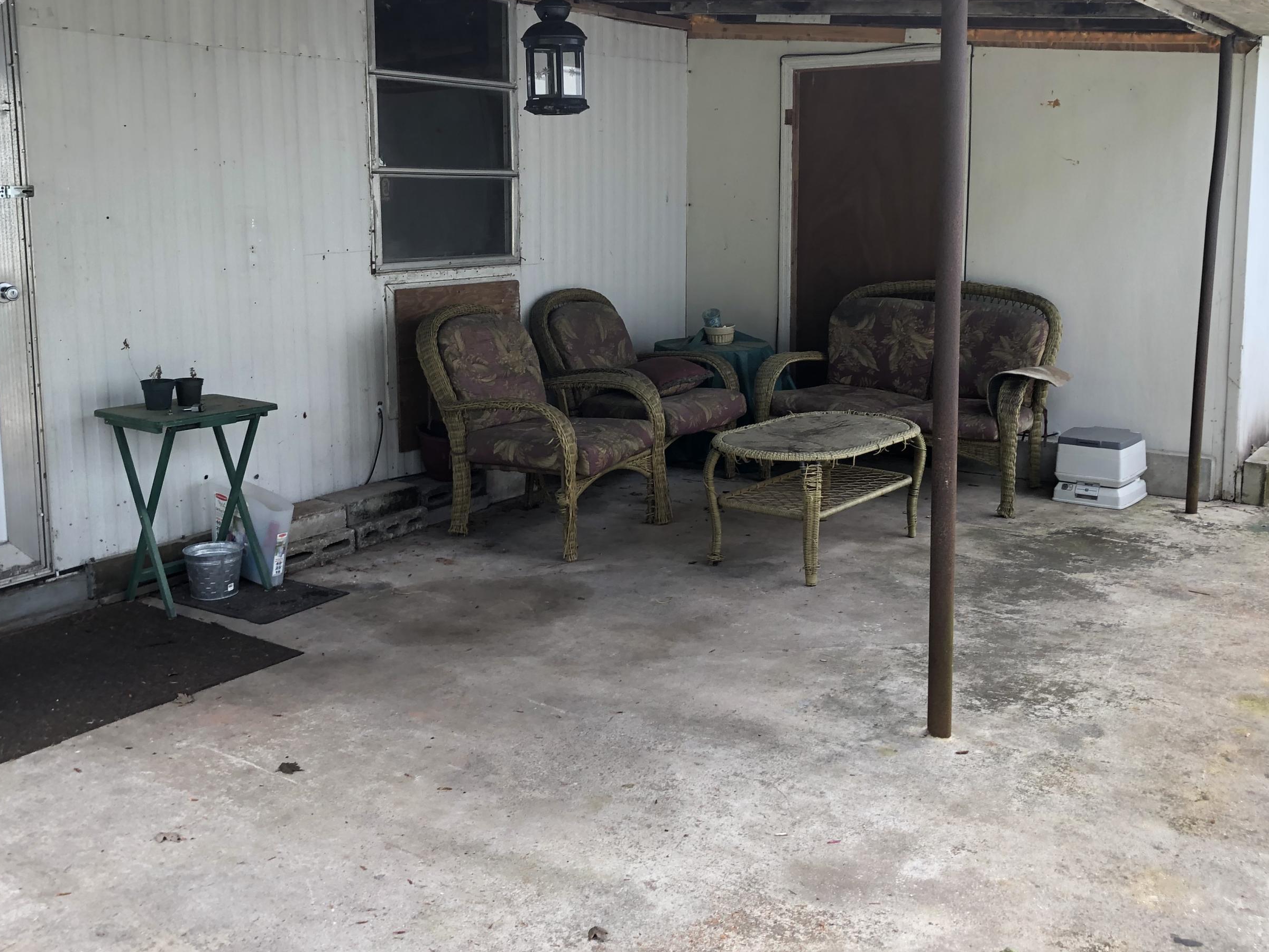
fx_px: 1283
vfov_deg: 40.4
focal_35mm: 35
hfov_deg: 52.6
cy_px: 362
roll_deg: +0.0
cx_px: 645
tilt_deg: -8.9
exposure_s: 1/149
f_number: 1.8
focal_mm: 3.99
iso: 20
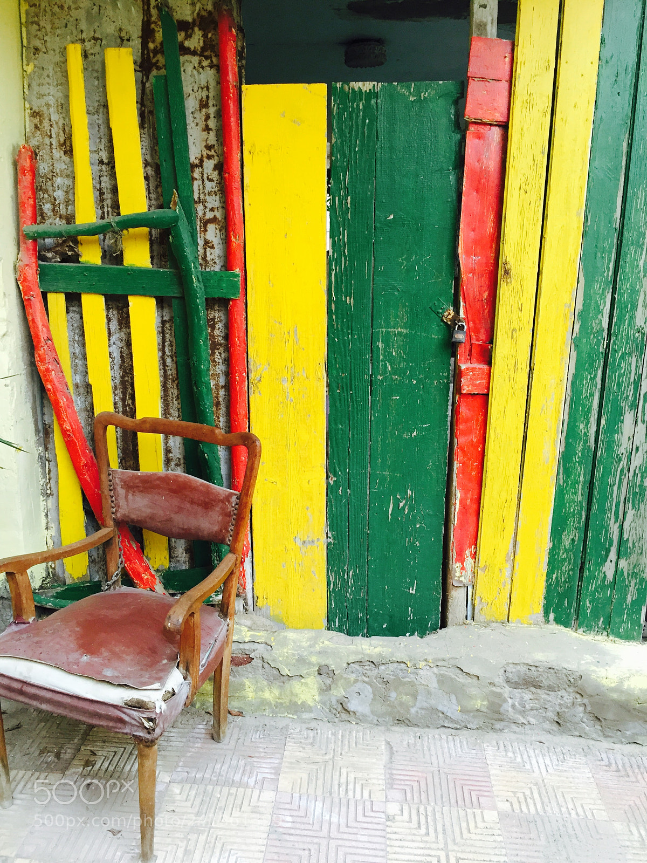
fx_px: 723
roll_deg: -1.9
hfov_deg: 48.2
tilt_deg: -13.6
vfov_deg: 61.7
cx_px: 324
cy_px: 432
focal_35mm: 29
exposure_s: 1/33
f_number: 2.2
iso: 100
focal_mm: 4.15
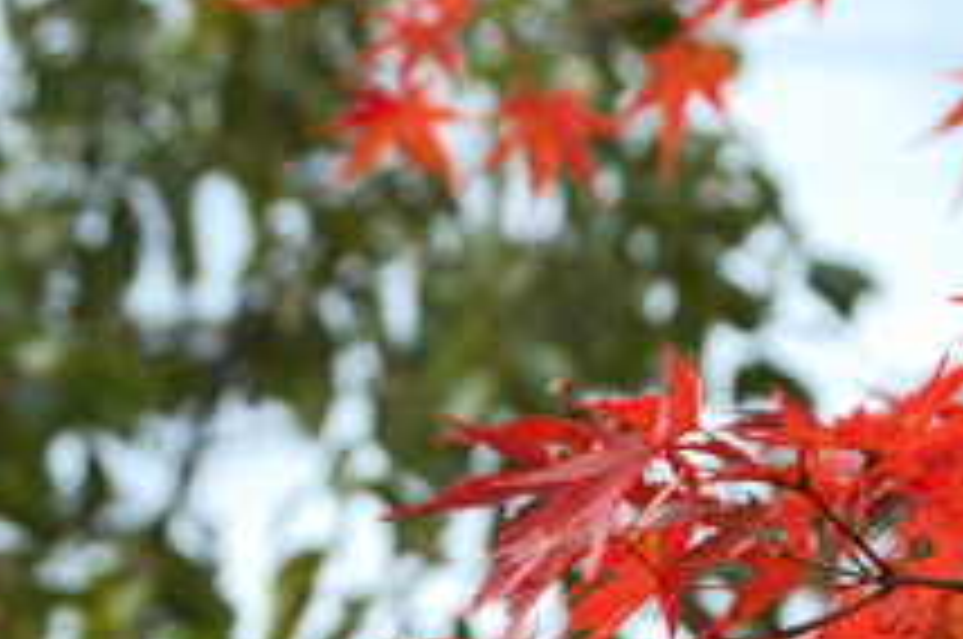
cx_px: 626
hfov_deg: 8.9
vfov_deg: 5.9
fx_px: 6181
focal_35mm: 231
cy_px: 736
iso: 200
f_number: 7.1
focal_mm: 55
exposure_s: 1/200
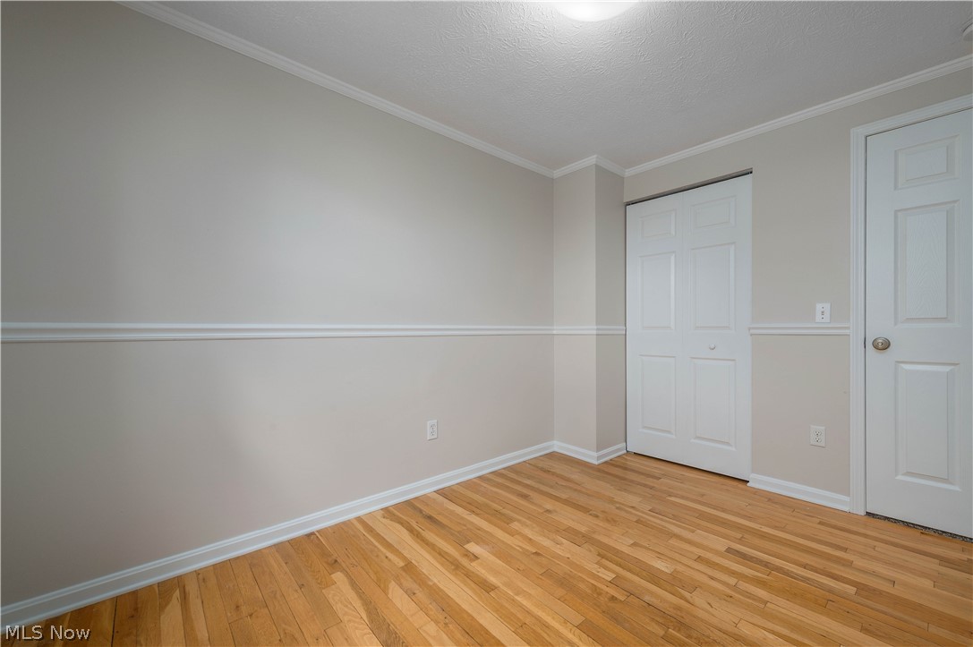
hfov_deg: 104.3
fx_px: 378
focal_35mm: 14
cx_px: 486
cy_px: 324
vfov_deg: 81.1
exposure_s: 1/60
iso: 100
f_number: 9
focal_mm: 14
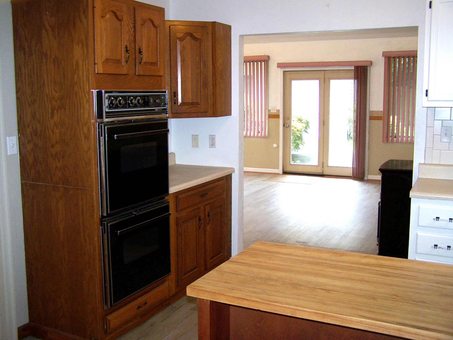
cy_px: 170
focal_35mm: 38
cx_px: 226
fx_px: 497
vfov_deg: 37.7
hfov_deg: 49.0
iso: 80
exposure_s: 1/60
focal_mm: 6.3
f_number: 2.8
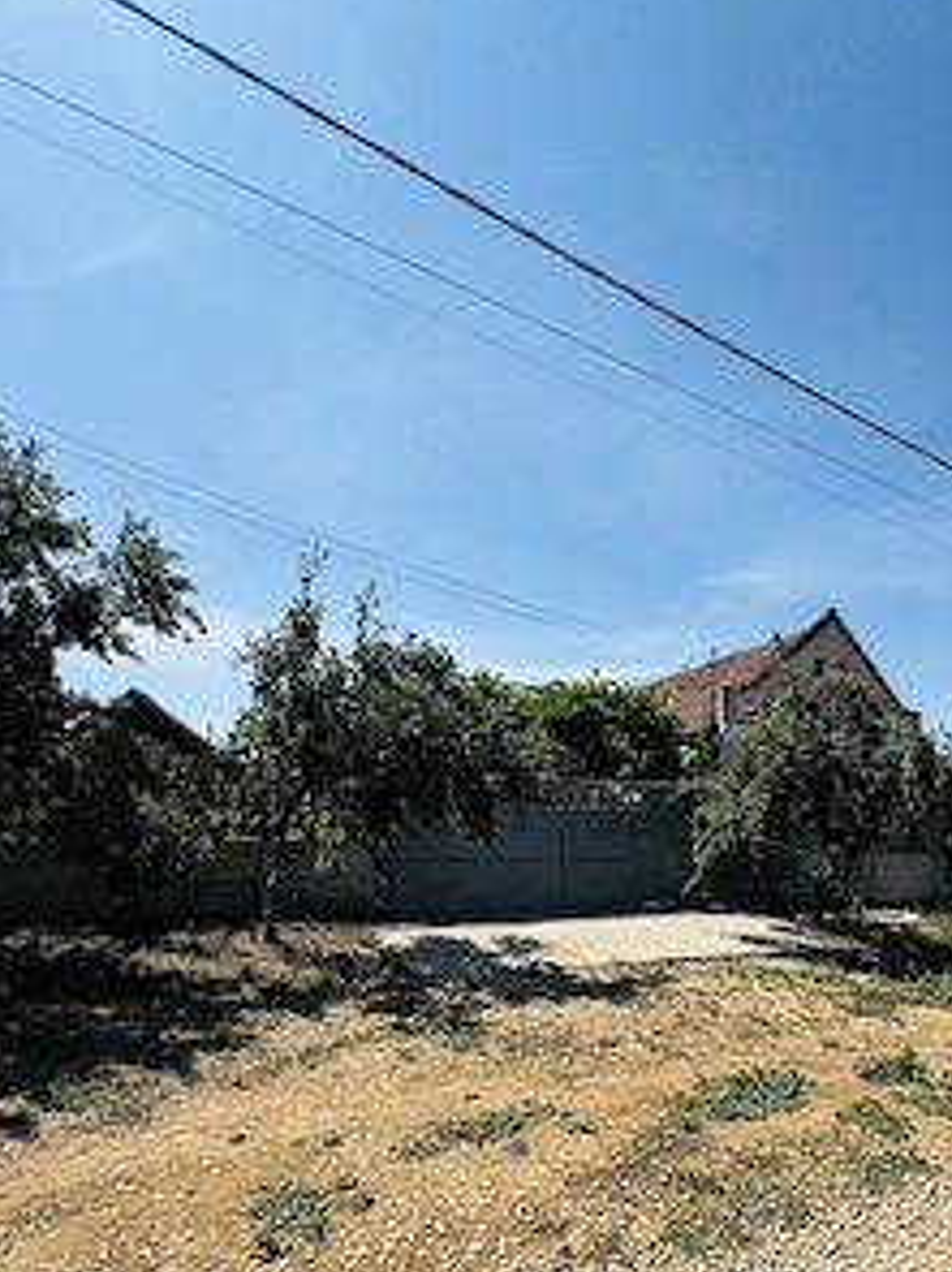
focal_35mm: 19
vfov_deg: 82.2
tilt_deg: -1.3
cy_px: 832
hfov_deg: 66.7
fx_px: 697
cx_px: 638
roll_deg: -0.5
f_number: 2.2
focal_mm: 2.22
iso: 40
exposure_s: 1/1927
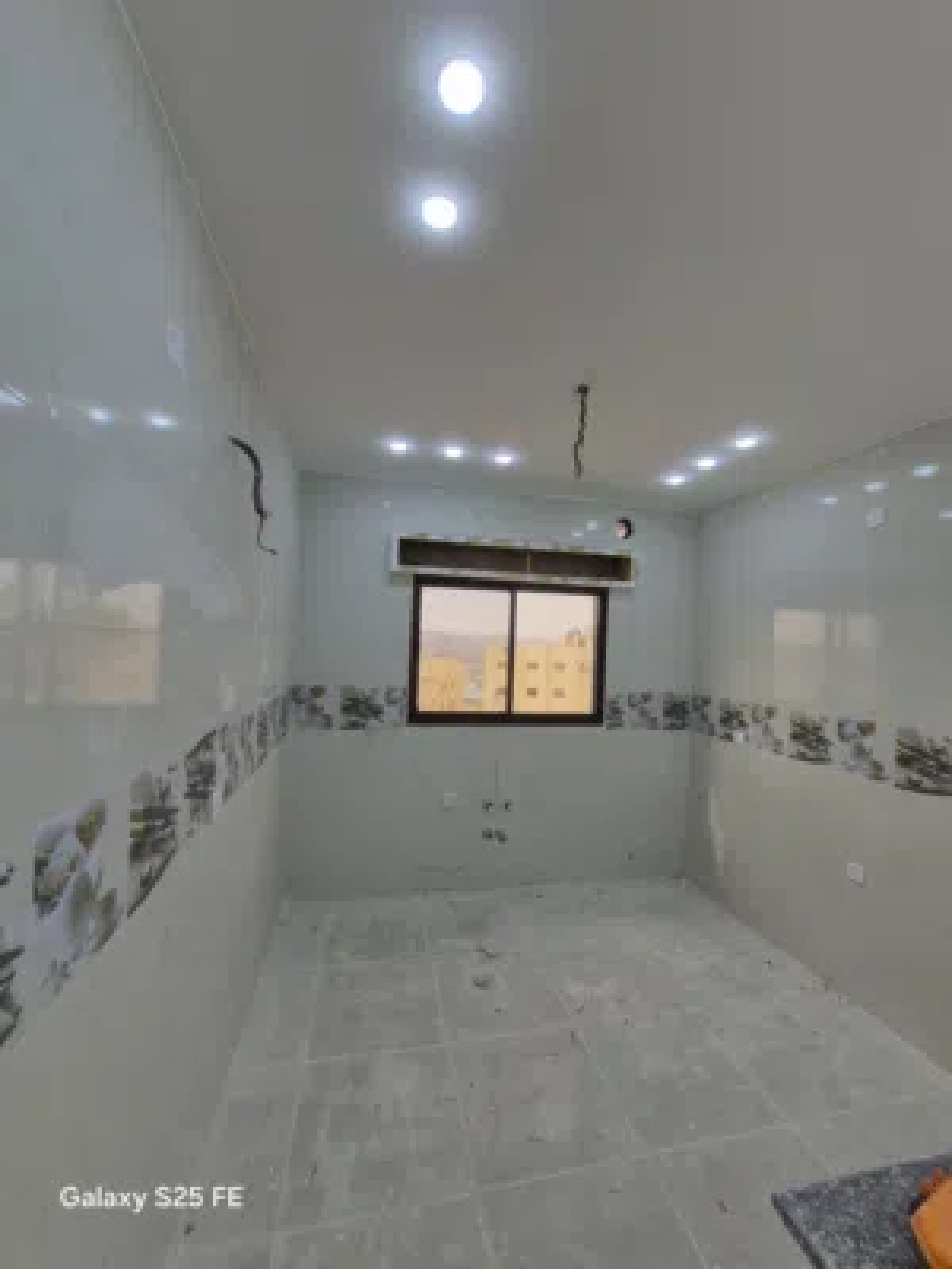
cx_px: 476
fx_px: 477
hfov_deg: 89.9
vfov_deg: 106.2
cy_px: 634
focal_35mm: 13
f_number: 2.2
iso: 40
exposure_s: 1/198
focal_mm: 1.74
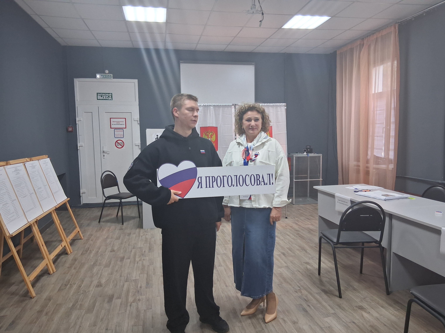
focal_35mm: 26
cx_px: 222
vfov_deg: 53.1
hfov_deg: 67.3
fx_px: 334
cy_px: 166
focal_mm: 3.98
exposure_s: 1/60
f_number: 1.8
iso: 320
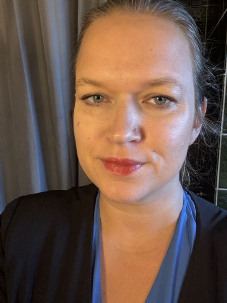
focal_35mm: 30
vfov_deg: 60.0
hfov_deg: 46.8
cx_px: 114
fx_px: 262
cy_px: 152
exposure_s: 1/50
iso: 160
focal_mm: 2.69
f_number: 1.9
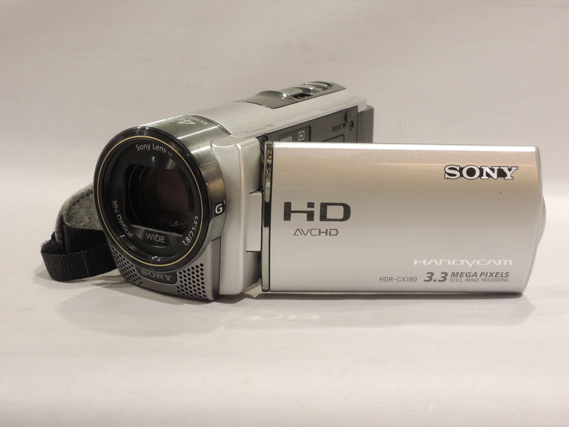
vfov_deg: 21.0
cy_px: 214
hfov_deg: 27.8
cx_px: 284
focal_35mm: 70
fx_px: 1151
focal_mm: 12.5
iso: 400
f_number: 5
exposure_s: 1/60
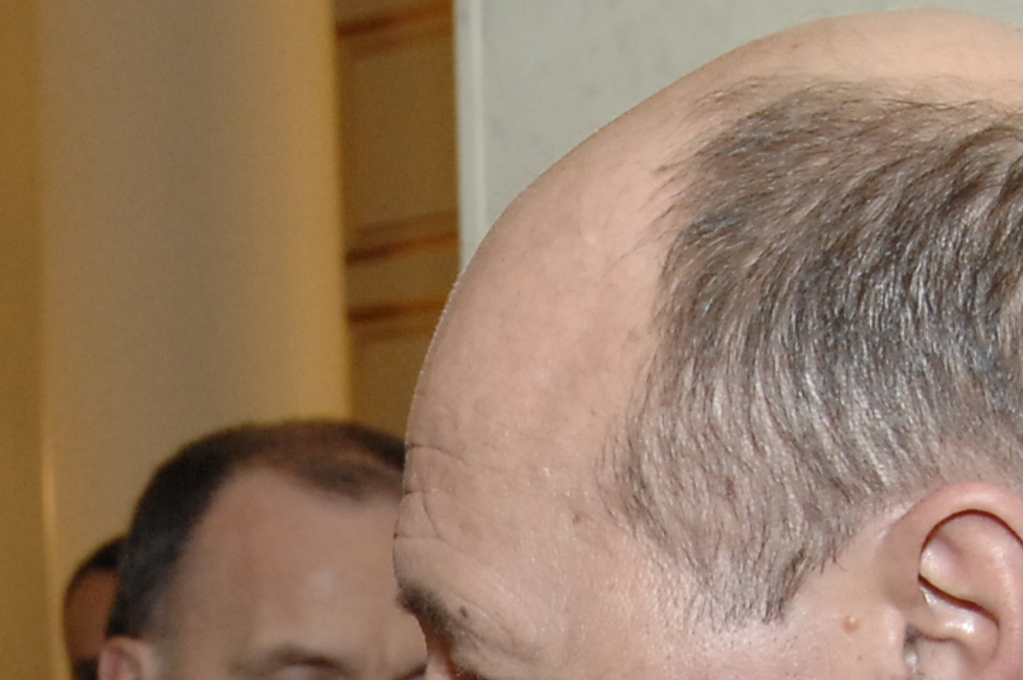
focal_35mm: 174
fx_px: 4939
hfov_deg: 11.8
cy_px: 1225
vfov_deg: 7.6
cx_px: 112
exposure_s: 1/40
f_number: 6.3
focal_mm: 26
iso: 640
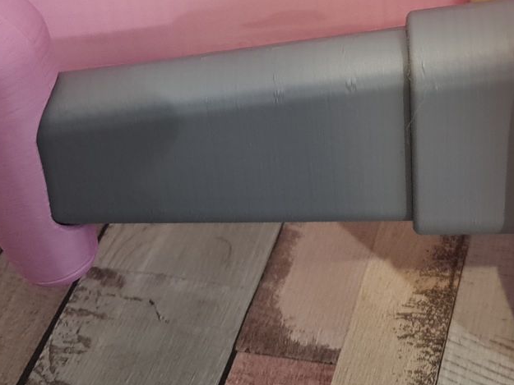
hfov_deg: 23.4
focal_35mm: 80
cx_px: 509
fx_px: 1188
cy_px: -69
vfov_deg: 17.6
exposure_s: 1/50
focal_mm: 7
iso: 400
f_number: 1.8
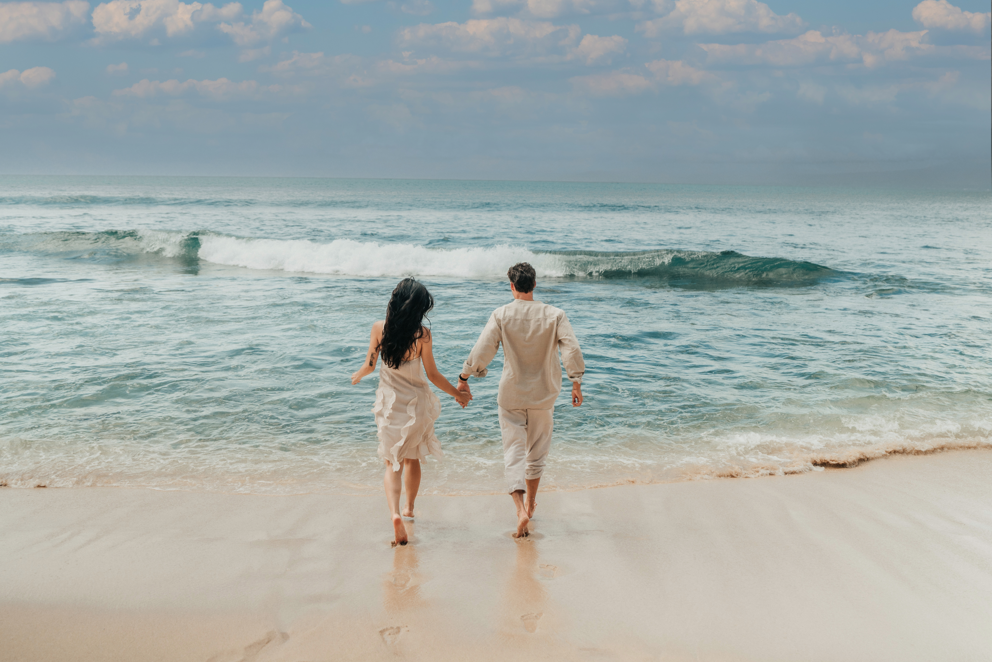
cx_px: 496
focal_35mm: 33
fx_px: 909
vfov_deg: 40.0
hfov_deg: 57.2
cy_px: 331
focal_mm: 33
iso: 320
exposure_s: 1/250
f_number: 2.8
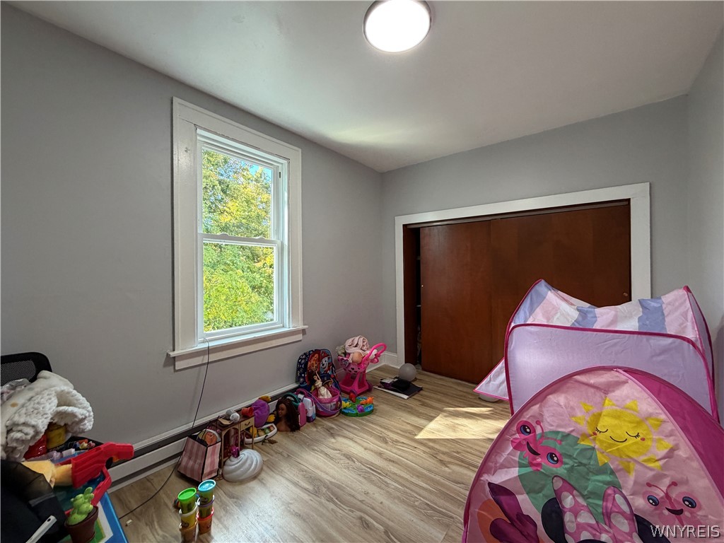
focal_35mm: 14
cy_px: 272
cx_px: 362
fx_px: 293
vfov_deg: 85.7
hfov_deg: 102.1
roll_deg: +0.9
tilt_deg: +0.2
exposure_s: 1/120
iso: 250
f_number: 2.2
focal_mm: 2.22
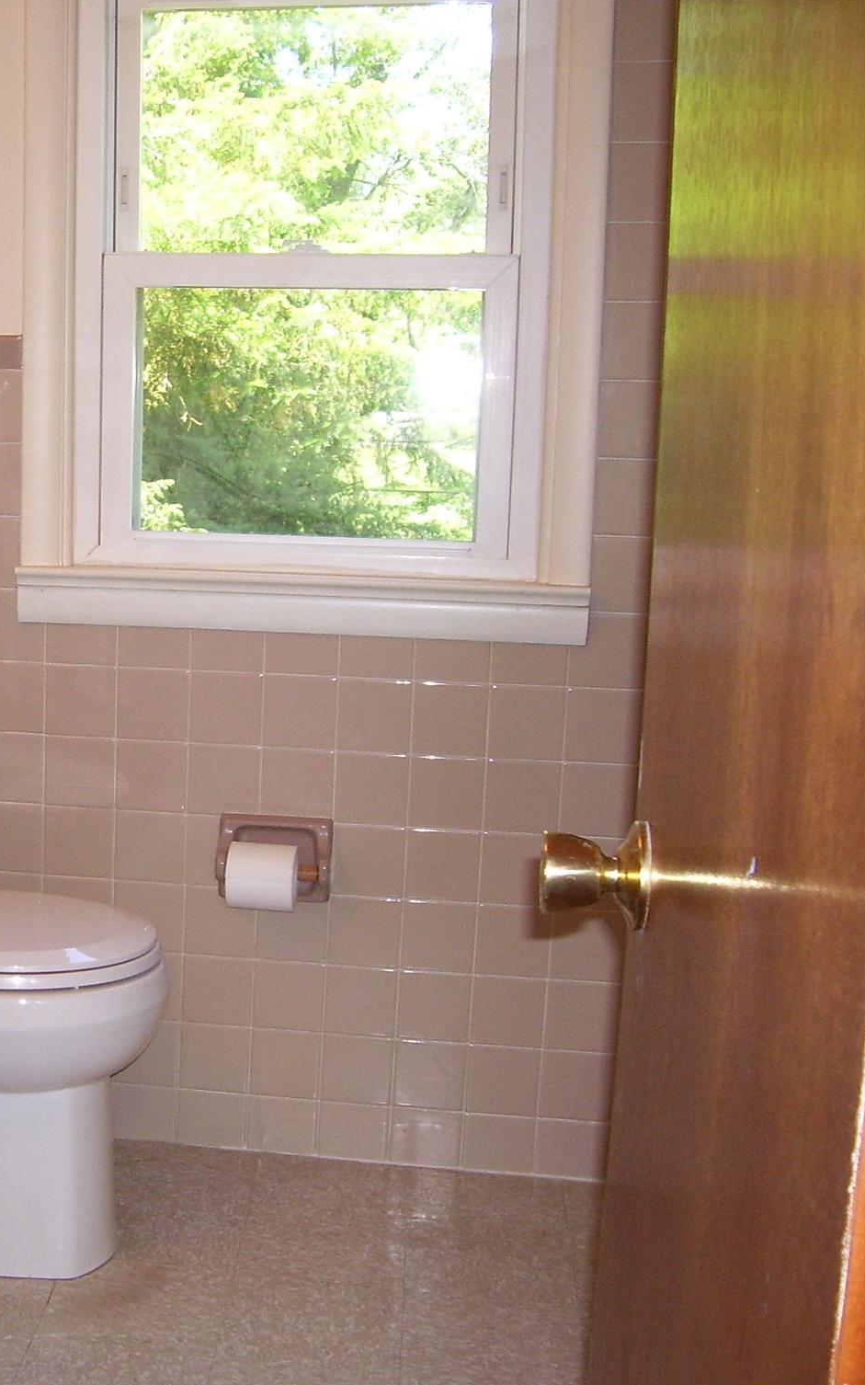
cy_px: 685
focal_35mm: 49
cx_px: -56
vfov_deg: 41.1
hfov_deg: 24.8
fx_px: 1849
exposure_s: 1/60
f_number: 2.7
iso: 125
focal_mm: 5.6
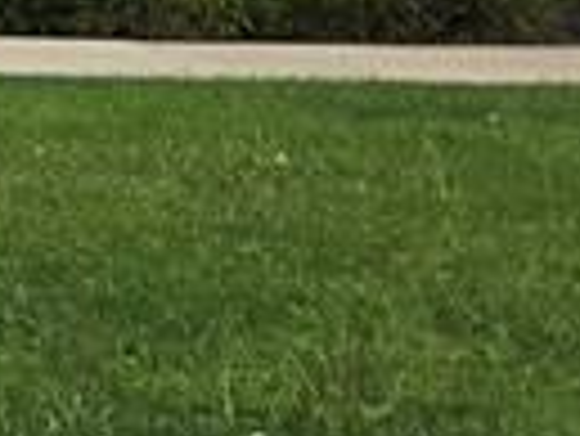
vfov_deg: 7.9
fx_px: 3069
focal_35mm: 183
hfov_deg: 8.4
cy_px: -328
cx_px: -1362
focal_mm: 5.4
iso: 80
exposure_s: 1/3418
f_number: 1.8
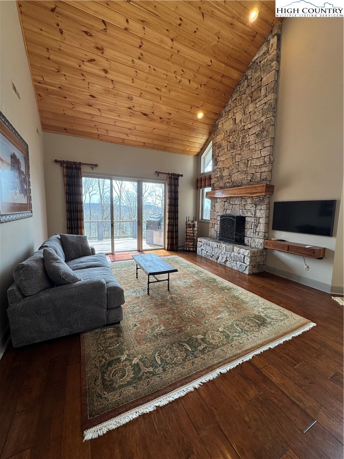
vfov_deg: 102.1
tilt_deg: -5.6
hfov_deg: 85.7
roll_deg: -1.3
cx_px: 172
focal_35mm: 14
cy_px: 230
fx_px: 186
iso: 50
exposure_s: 1/120
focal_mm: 2.22
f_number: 2.2
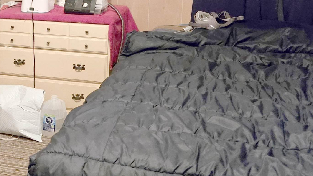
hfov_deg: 36.6
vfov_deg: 21.0
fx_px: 465
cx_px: 92
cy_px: 21
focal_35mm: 56
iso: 1250
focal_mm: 5.4
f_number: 1.8
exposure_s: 1/60
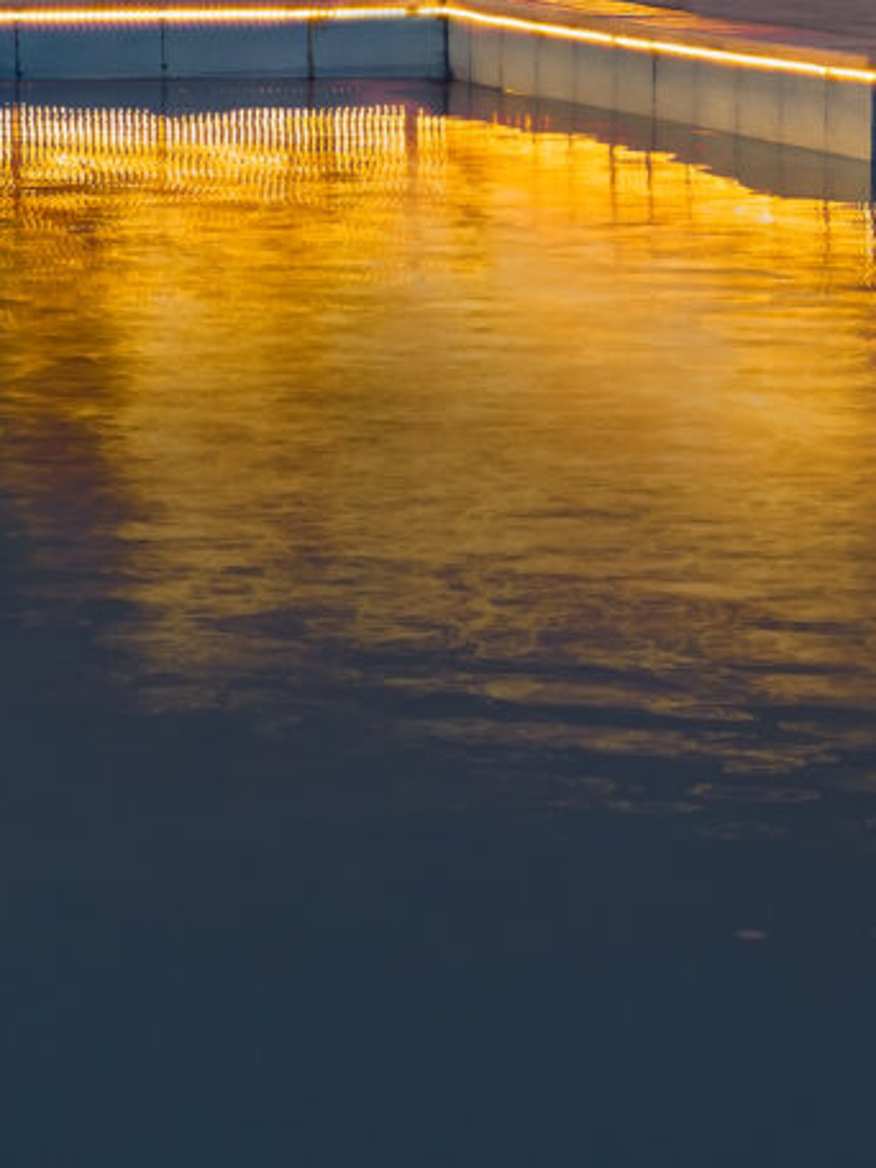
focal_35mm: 162
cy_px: -580
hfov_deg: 8.2
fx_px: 5466
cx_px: -1419
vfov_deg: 11.7
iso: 100
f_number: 8
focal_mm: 30
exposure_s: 5
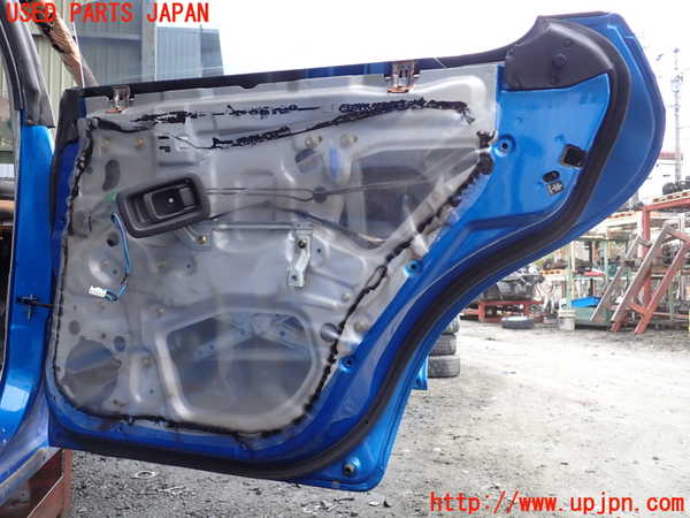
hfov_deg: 60.0
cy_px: 259
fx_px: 598
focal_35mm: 30
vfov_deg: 46.8
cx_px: 345
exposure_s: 1/125
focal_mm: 5.4
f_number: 2.3
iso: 200
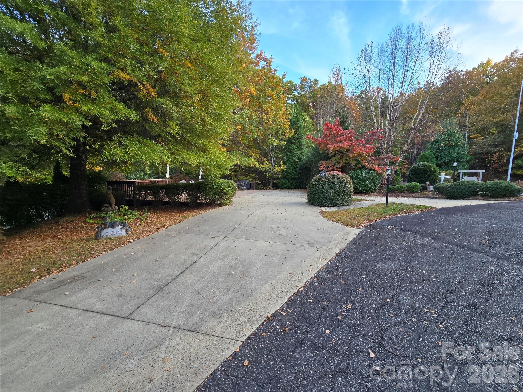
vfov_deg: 89.9
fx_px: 196
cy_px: 196
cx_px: 262
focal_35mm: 13
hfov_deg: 106.2
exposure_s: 1/120
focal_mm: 2.2
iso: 64
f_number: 2.2
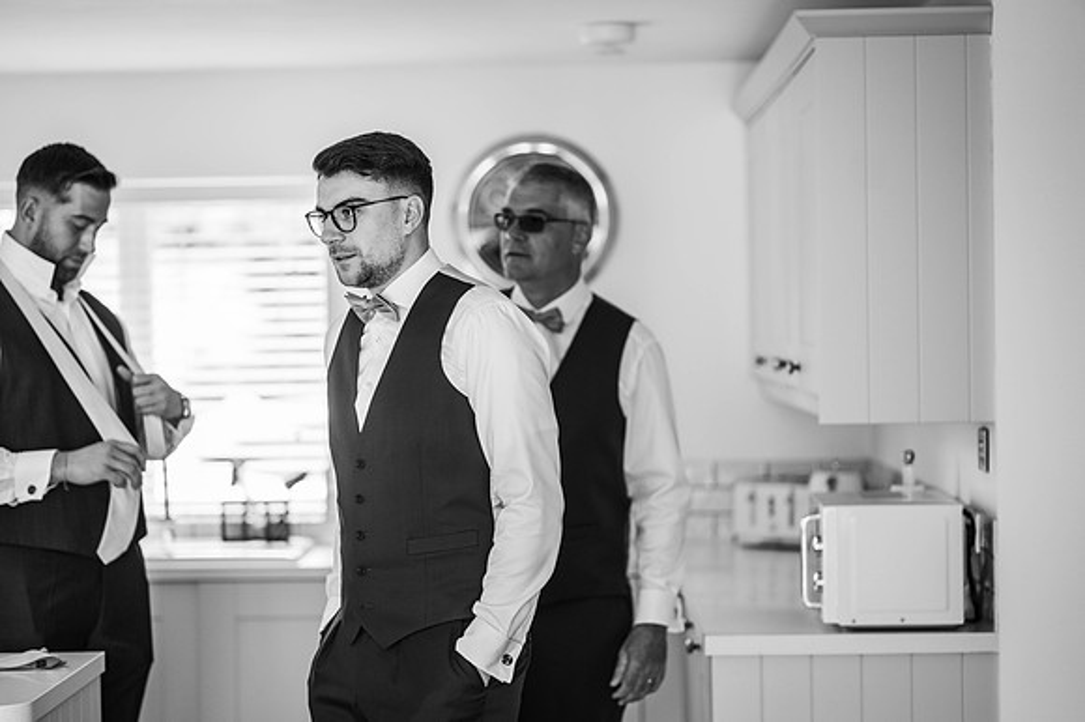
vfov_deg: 16.1
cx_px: 542
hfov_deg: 23.9
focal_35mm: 85
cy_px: 361
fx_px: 2560
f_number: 1.8
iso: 110
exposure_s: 1/200
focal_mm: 85
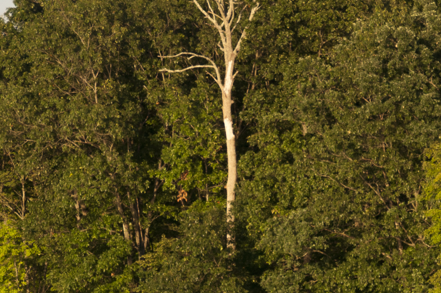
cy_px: 239
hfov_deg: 4.0
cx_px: 397
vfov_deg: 2.7
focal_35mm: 514
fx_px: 6288
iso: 400
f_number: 9.5
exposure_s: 1/250
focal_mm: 112
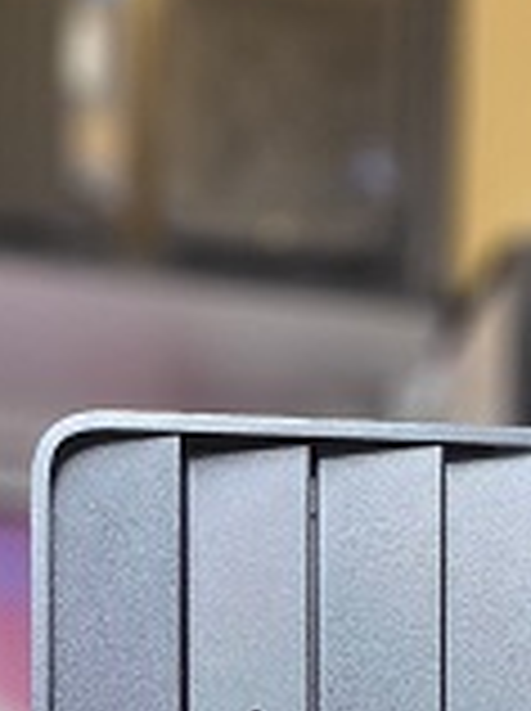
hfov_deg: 14.7
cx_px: 477
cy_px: 1287
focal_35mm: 99
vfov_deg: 16.5
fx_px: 2030
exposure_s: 1/33
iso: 400
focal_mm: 5.4
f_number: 1.8
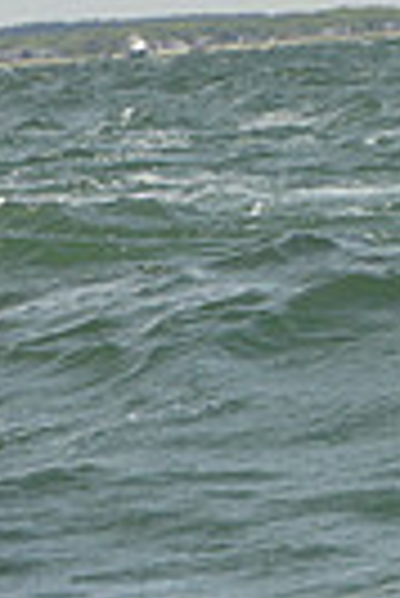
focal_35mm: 697
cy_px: -259
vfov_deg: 2.9
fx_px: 11586
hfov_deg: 2.0
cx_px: 1290
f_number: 11
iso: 320
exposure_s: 1/800
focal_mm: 160
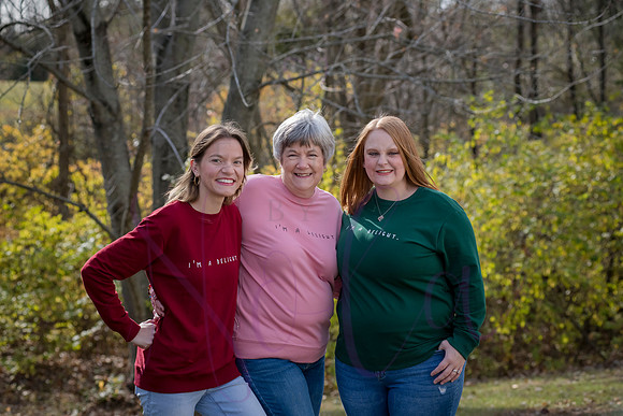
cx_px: 312
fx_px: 1731
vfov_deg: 13.7
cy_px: 208
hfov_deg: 20.4
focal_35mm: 100
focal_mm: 100
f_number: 5
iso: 400
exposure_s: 1/800
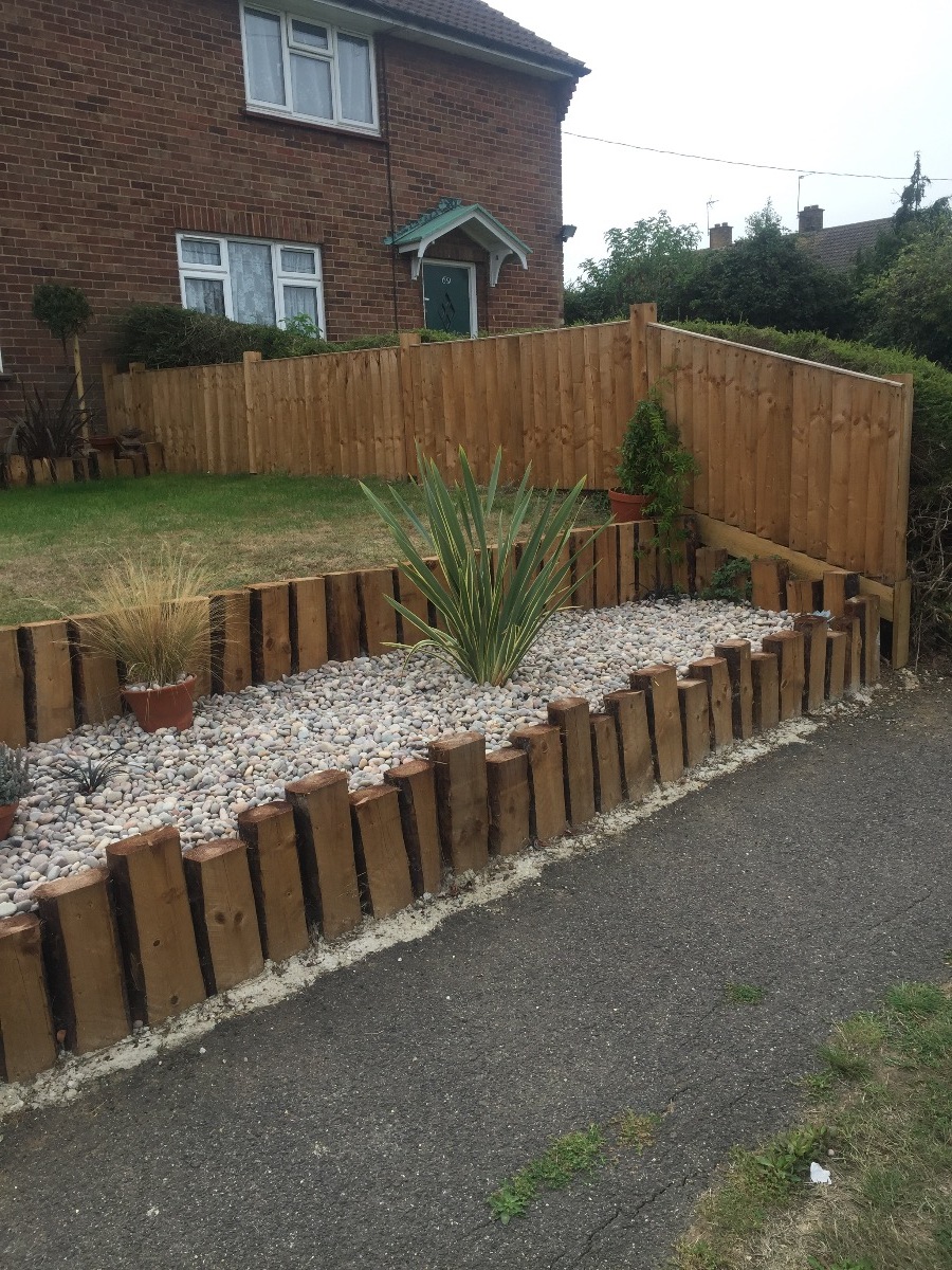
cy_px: 635
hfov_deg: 48.2
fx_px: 1063
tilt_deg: -9.8
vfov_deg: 61.7
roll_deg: +1.7
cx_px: 476
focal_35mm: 29
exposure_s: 1/989
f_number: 2.2
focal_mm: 4.15
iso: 32
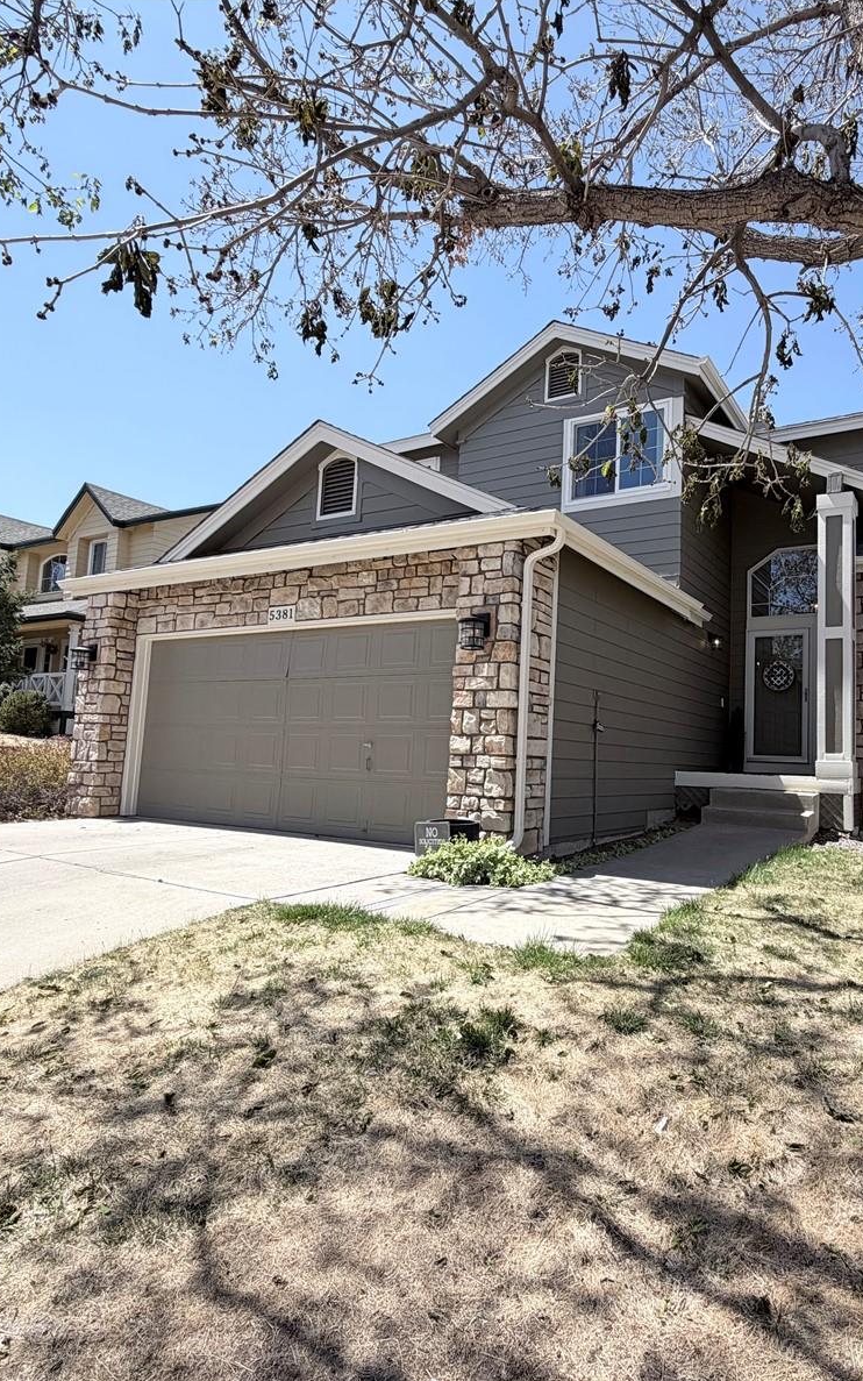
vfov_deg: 85.1
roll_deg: -1.7
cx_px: 579
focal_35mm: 20
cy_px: 695
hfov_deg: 58.2
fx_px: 753
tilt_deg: +6.3
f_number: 2.2
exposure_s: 1/770
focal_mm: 2.22
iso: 25
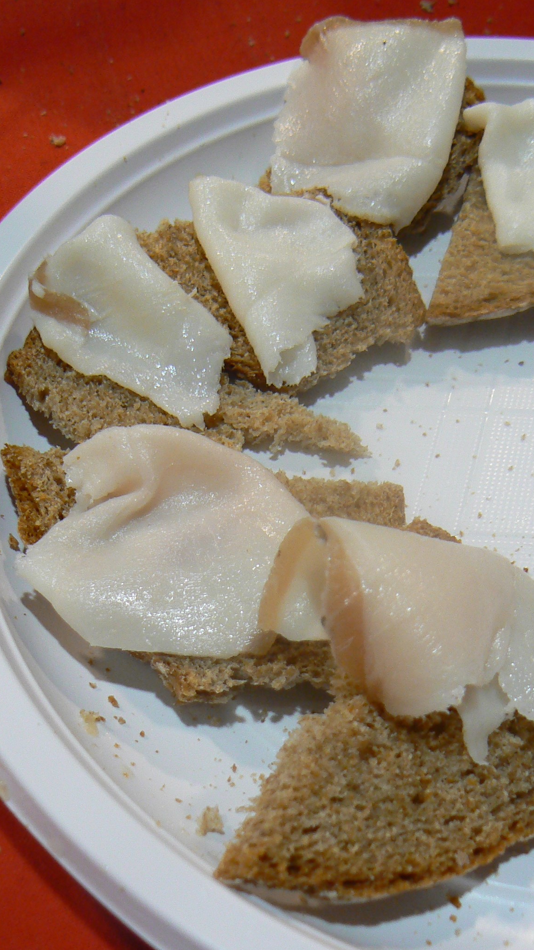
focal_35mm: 40
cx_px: 331
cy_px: 473
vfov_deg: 50.5
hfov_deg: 29.6
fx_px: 1007
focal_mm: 6
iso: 125
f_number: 2.8
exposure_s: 1/30
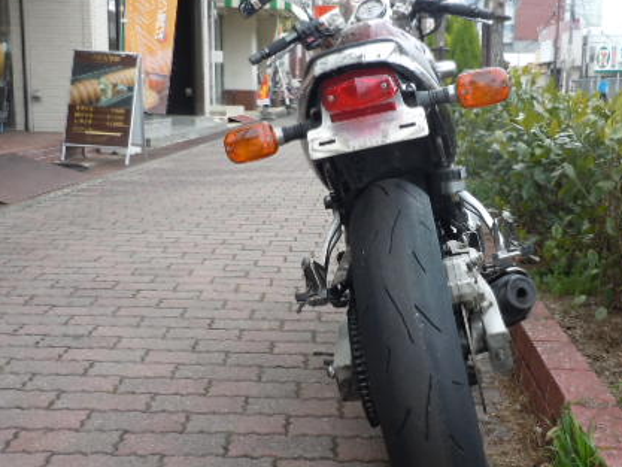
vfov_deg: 33.6
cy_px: 230
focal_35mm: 43
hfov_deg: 43.6
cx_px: 380
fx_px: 773
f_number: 3.7
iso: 100
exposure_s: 1/125
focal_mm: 5
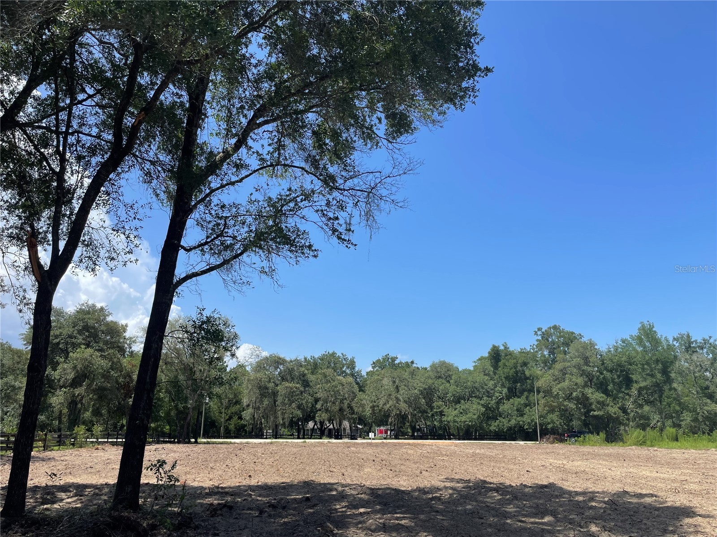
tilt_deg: +16.6
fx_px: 539
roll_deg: -0.4
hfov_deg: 67.3
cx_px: 358
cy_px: 268
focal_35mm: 26
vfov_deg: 53.1
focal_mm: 4.2
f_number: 1.6
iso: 32
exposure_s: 1/3205
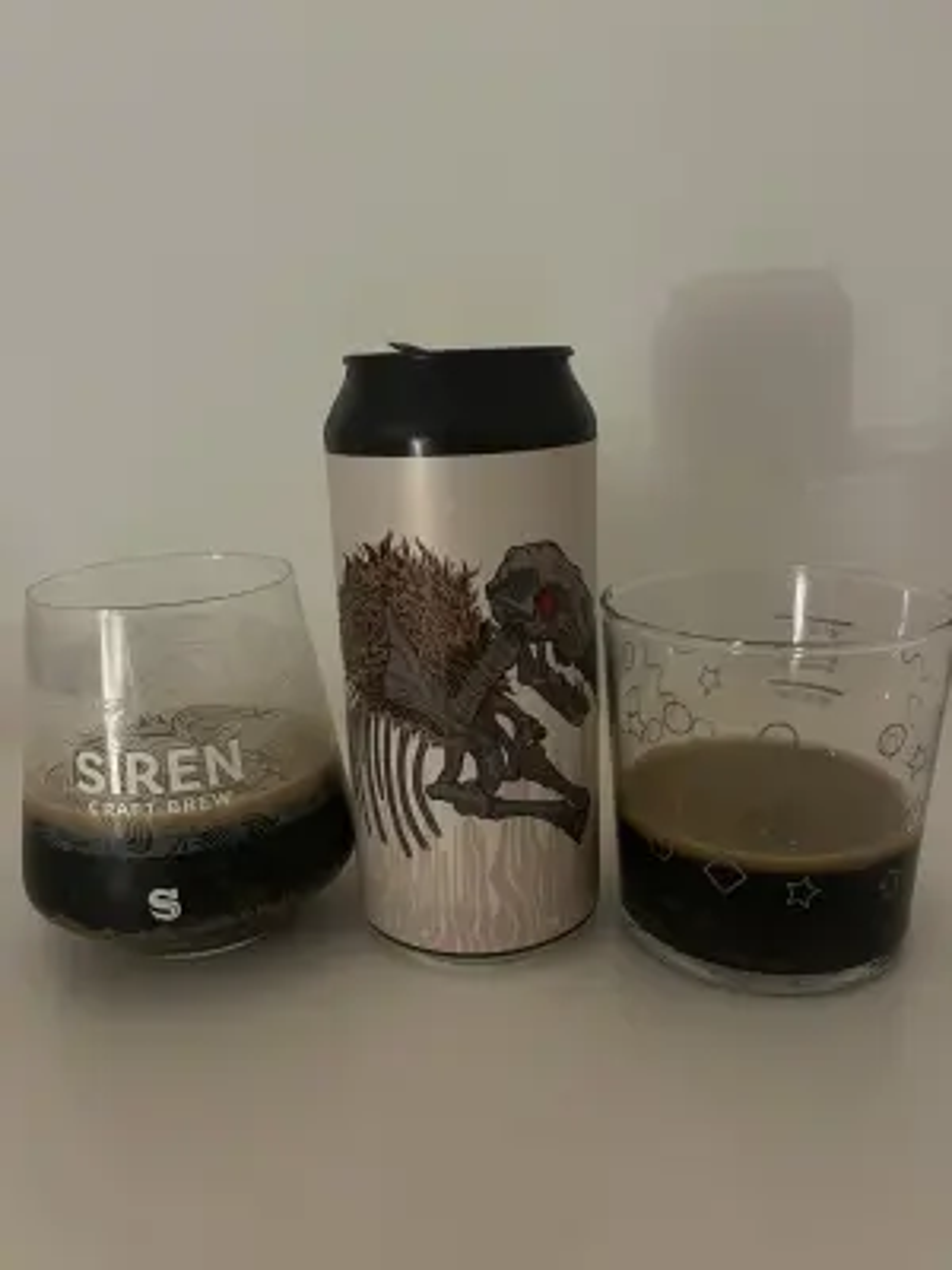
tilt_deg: -16.5
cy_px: 635
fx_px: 953
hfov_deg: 53.1
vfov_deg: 67.3
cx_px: 476
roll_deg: +2.8
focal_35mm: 26
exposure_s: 1/25
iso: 640
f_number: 1.6
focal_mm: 5.1
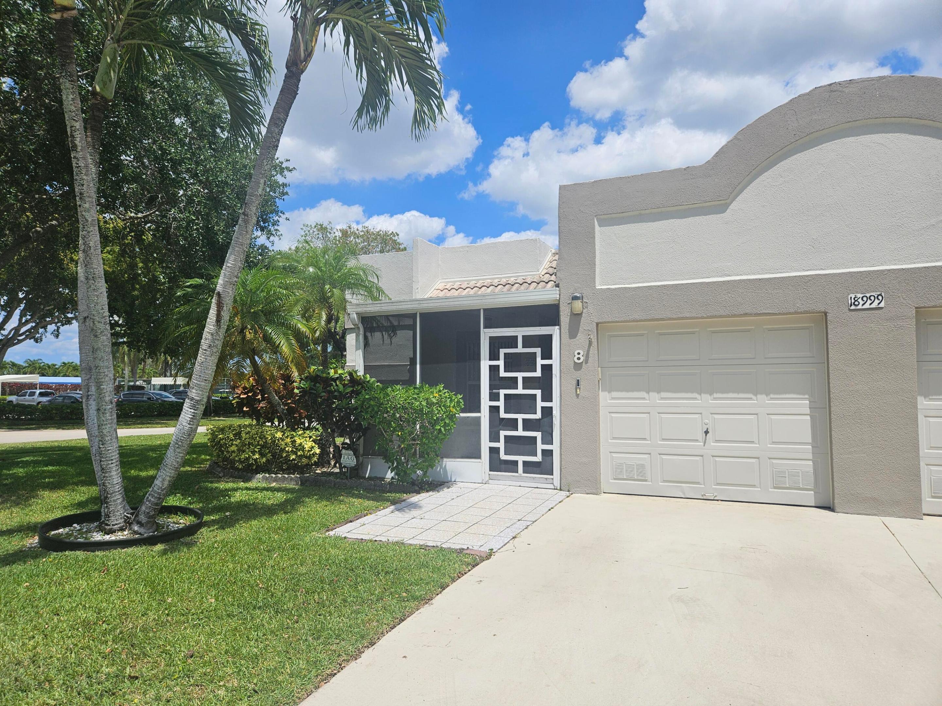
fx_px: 626
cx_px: 471
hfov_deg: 73.9
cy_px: 353
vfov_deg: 58.9
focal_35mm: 23
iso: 25
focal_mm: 5.4
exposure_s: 1/3707
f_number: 1.8
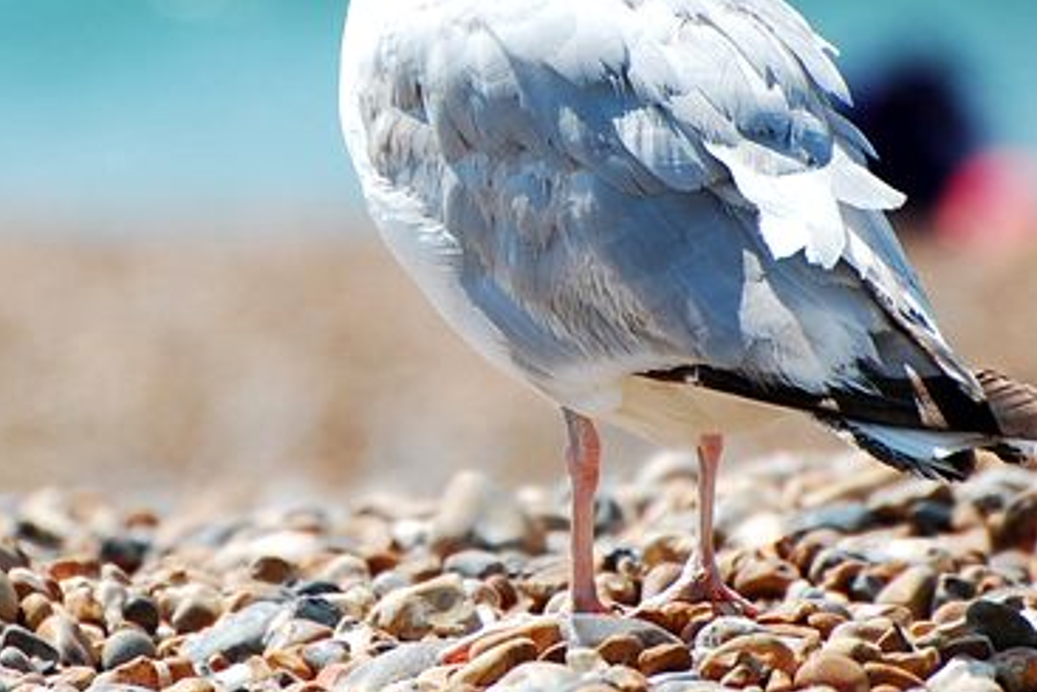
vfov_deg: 1.9
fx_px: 21237
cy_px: 198
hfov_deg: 2.8
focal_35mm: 737
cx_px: 250
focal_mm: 300
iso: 200
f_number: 5.6
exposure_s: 1/800
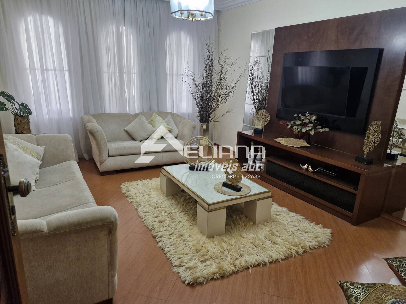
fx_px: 270
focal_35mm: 23
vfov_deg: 58.9
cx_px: 203
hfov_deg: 73.9
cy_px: 152
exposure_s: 1/120
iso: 500
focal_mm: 5.54
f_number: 1.8
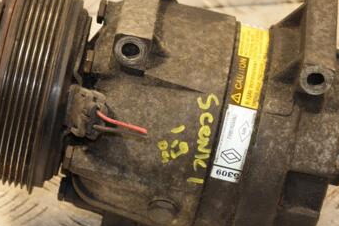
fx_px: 1751
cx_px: 167
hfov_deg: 11.1
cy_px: 157
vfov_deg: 7.4
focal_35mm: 186
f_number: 5.3
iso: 800
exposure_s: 1/125
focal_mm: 70
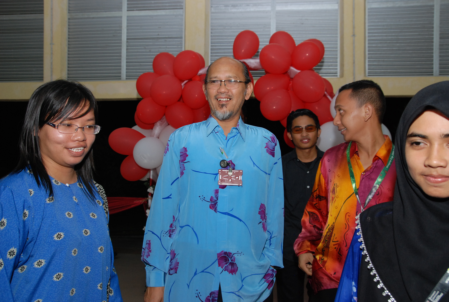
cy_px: 151
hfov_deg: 57.1
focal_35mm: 33
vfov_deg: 40.1
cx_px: 224
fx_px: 412
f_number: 5
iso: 500
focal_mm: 22
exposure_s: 1/60
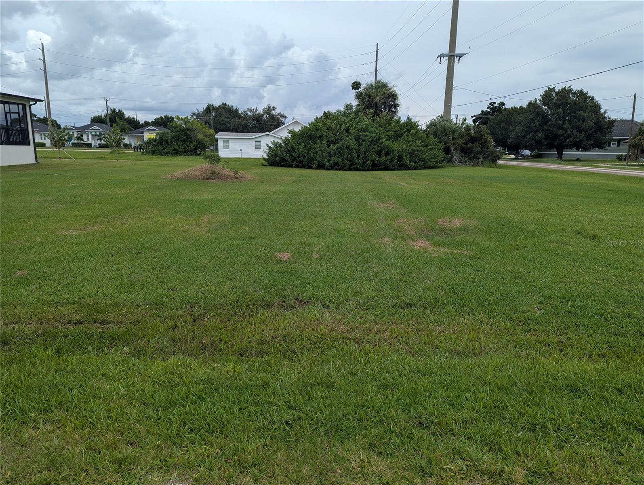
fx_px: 447
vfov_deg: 56.9
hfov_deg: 71.5
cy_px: 242
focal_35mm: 24
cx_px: 322
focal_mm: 6.81
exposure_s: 1/2632
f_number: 1.85
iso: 41
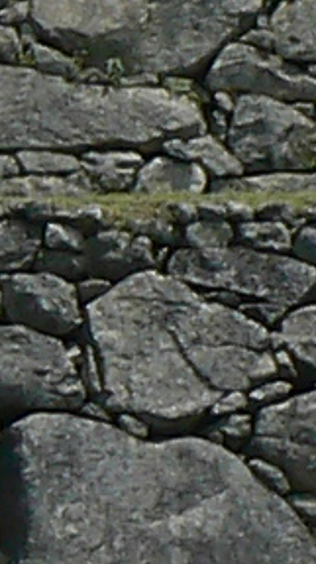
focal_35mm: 1134
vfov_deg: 1.9
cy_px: -1383
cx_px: 51
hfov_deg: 1.1
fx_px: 16927
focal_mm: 17.7
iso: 80
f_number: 5.6
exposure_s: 1/500
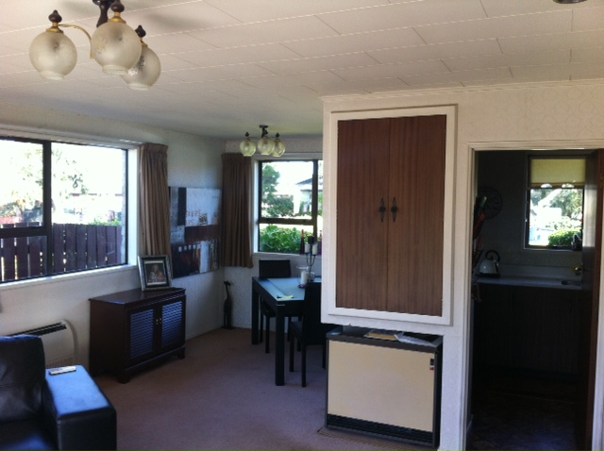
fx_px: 610
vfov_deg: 40.6
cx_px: 302
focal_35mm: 35
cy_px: 226
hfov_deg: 52.7
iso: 80
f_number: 2.8
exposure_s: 1/60
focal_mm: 3.85
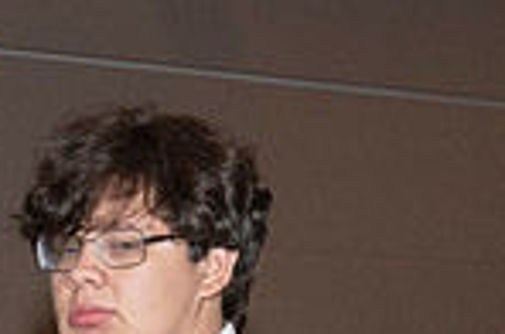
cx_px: -169
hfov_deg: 12.4
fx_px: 2240
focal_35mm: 160
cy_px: 736
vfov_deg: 8.0
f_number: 5.6
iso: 1250
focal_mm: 35
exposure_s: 1/200
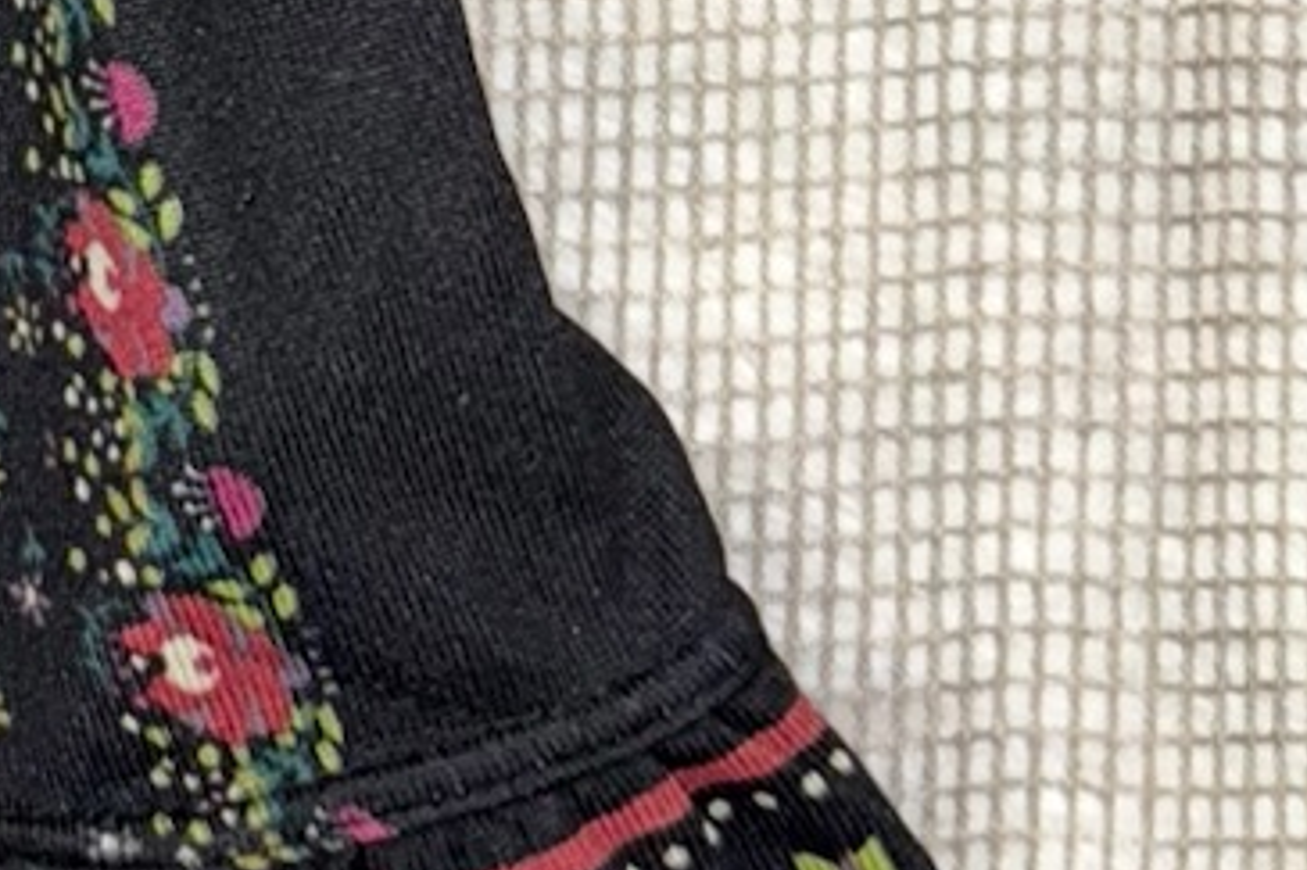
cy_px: -827
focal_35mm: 140
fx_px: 5080
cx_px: -680
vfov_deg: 9.2
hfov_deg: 13.7
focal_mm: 6.76
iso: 100
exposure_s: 1/53
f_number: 1.78
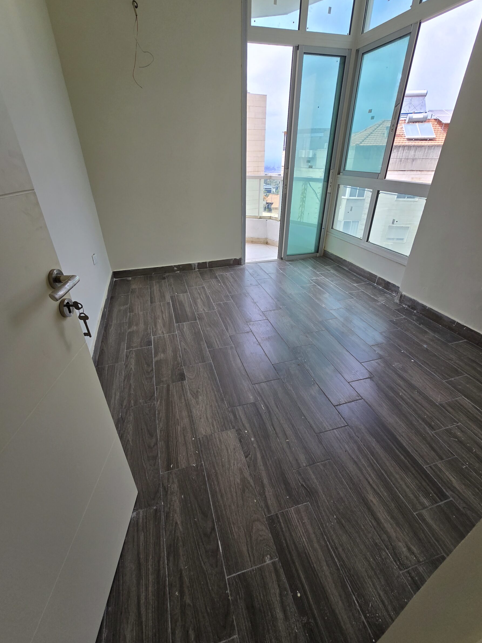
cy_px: 319
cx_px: 233
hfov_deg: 85.7
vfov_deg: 102.1
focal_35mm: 14
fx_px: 260
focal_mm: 2.2
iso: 50
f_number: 2.2
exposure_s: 1/574
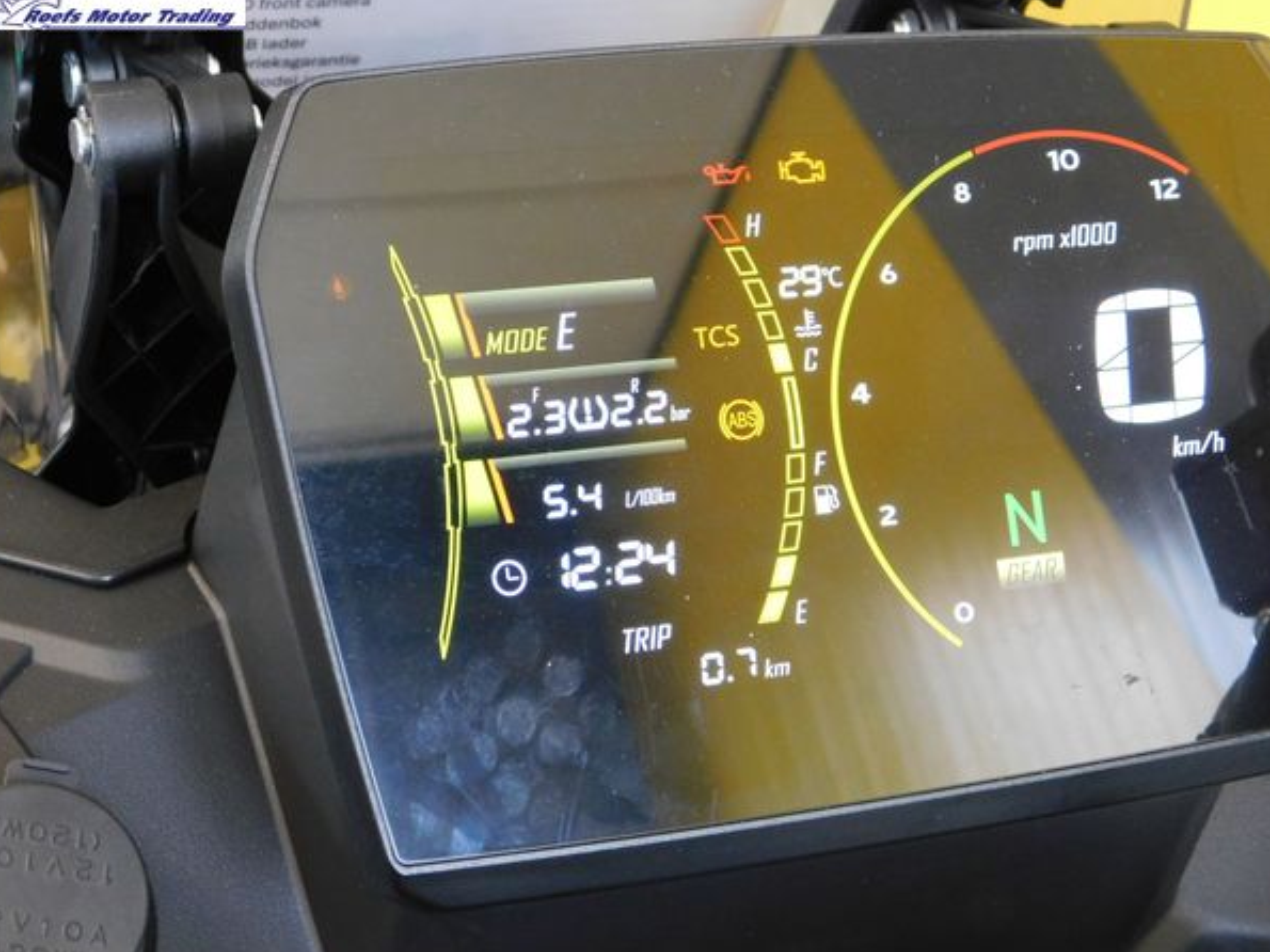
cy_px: 495
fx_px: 2604
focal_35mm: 71
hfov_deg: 27.4
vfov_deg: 20.7
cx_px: 655
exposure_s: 1/15
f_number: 4.2
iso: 400
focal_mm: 11.7
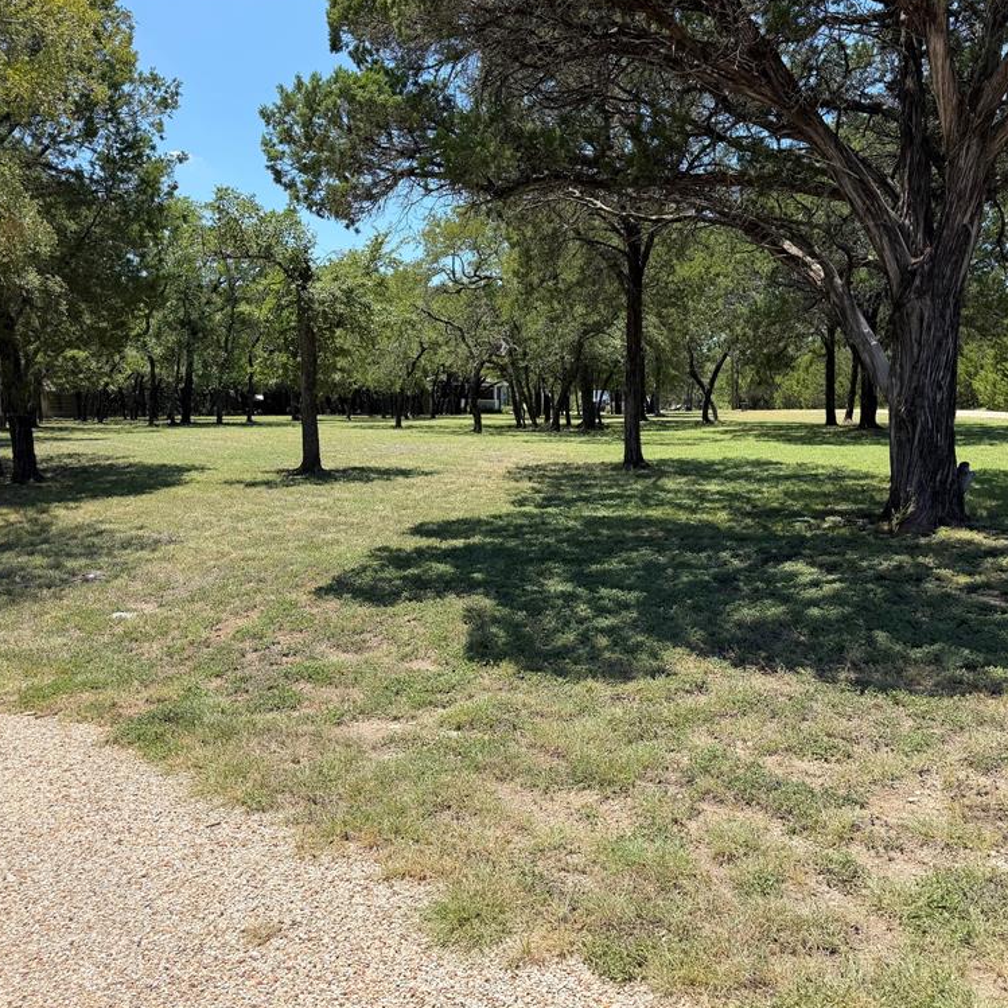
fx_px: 955
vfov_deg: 55.6
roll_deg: -0.8
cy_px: 502
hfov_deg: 55.2
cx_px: 610
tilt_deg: -4.8
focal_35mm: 29
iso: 80
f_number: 1.78
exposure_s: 1/2525
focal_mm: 6.76
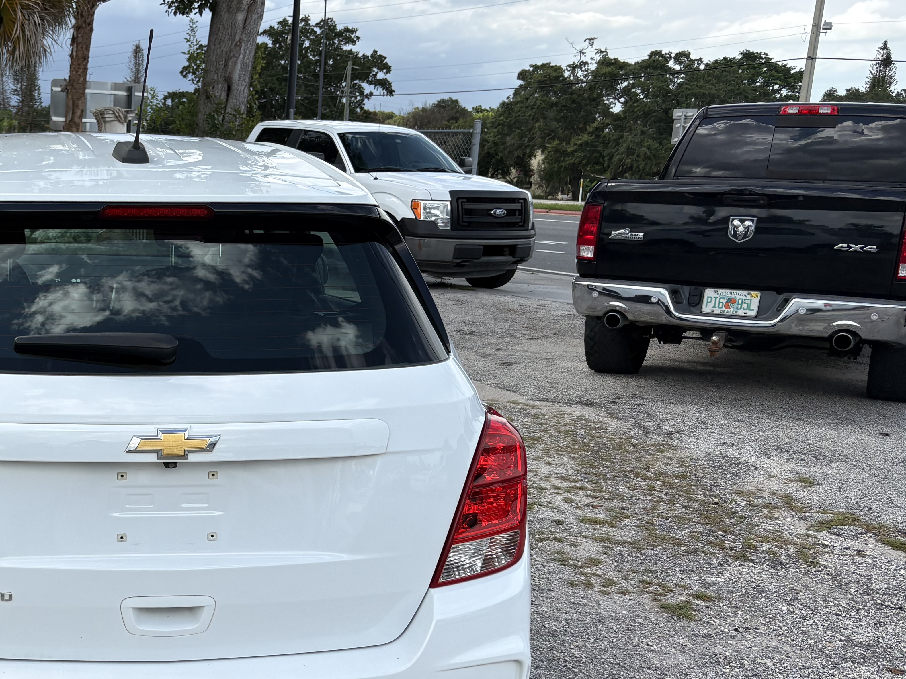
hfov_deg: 37.8
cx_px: 94
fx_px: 1230
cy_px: 475
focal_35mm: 47
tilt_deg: -13.5
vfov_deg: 30.5
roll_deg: -0.1
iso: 50
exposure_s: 1/1626
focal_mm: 5.96
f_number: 1.6
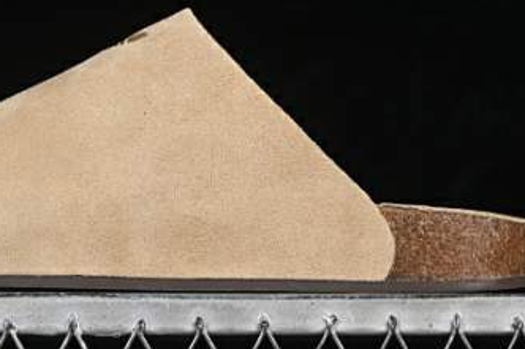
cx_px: 177
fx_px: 2405
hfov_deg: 12.4
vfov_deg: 8.3
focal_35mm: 165
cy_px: 52
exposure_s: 1/80
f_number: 8
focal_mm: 50
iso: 160
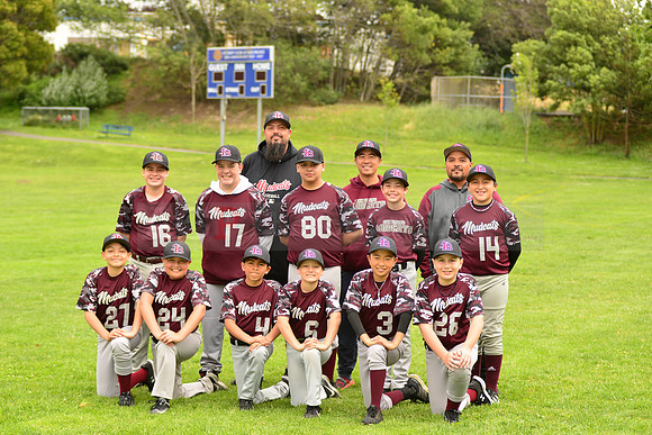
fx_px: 1558
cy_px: 218
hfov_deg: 23.6
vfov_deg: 15.9
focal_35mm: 86
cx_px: 326
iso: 100
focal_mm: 86
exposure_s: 1/250
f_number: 5
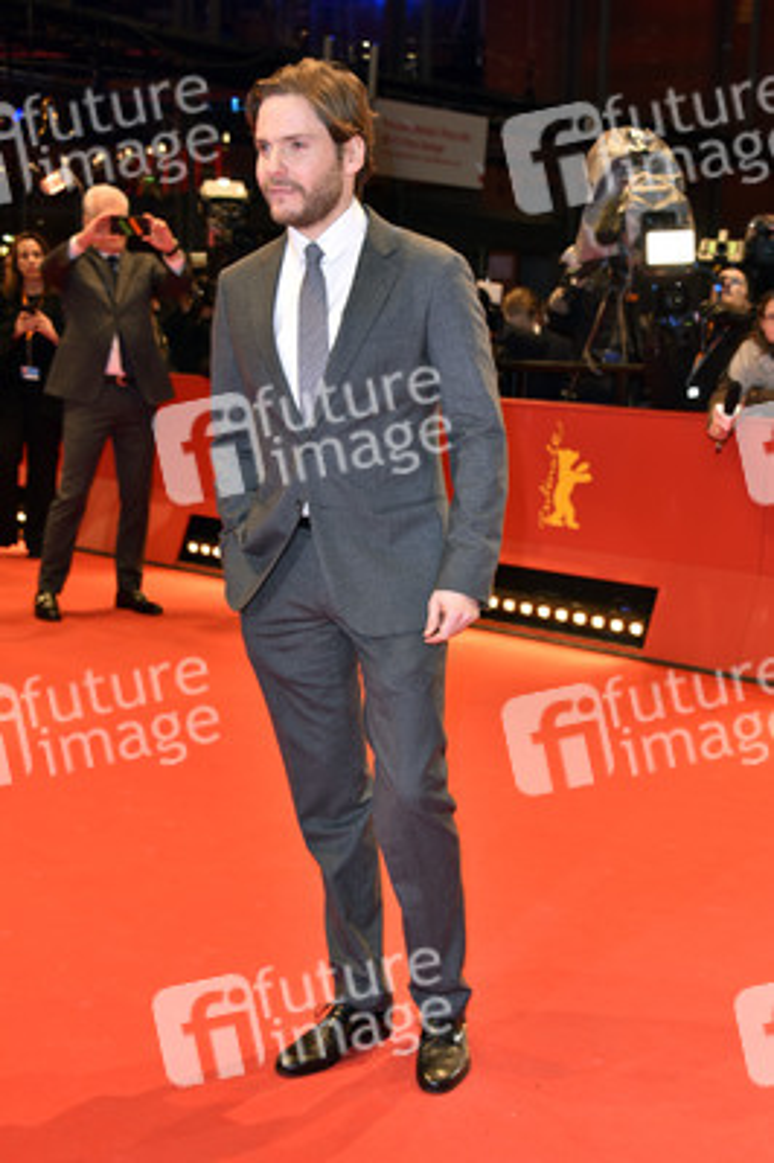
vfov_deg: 39.6
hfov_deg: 26.9
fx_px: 1615
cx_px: 387
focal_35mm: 50
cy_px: 582
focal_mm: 50
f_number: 5.6
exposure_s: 1/50
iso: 640
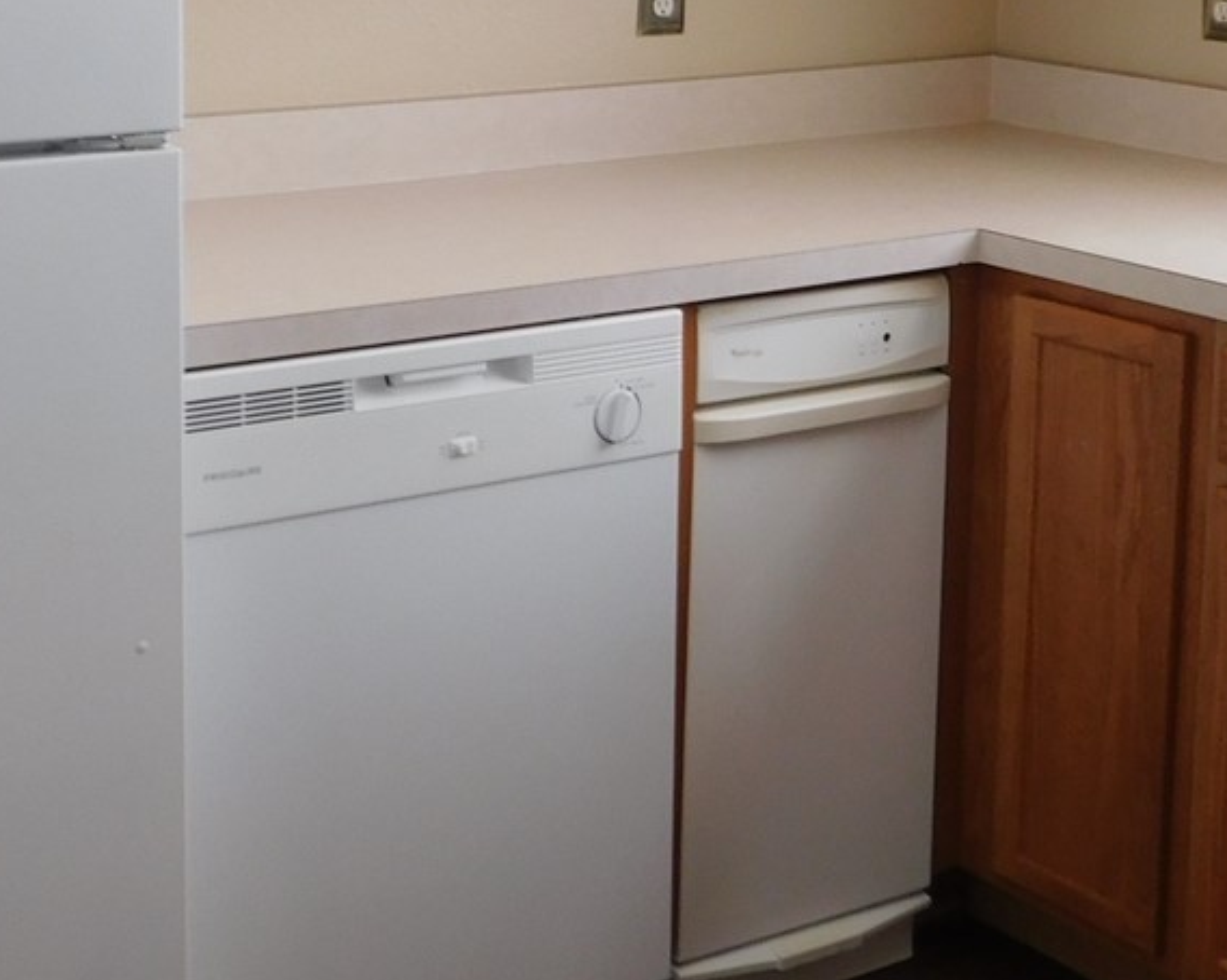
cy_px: 99
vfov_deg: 22.6
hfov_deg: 28.7
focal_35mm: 66
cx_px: 490
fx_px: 2396
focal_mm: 4.1
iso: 125
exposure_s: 1/30
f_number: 3
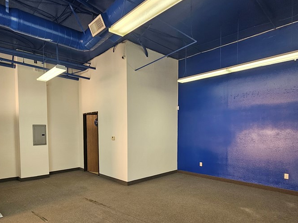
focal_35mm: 20
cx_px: 126
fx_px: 172
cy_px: 139
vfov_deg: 65.0
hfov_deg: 81.2
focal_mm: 2.2
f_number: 2.2
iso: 200
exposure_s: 1/77
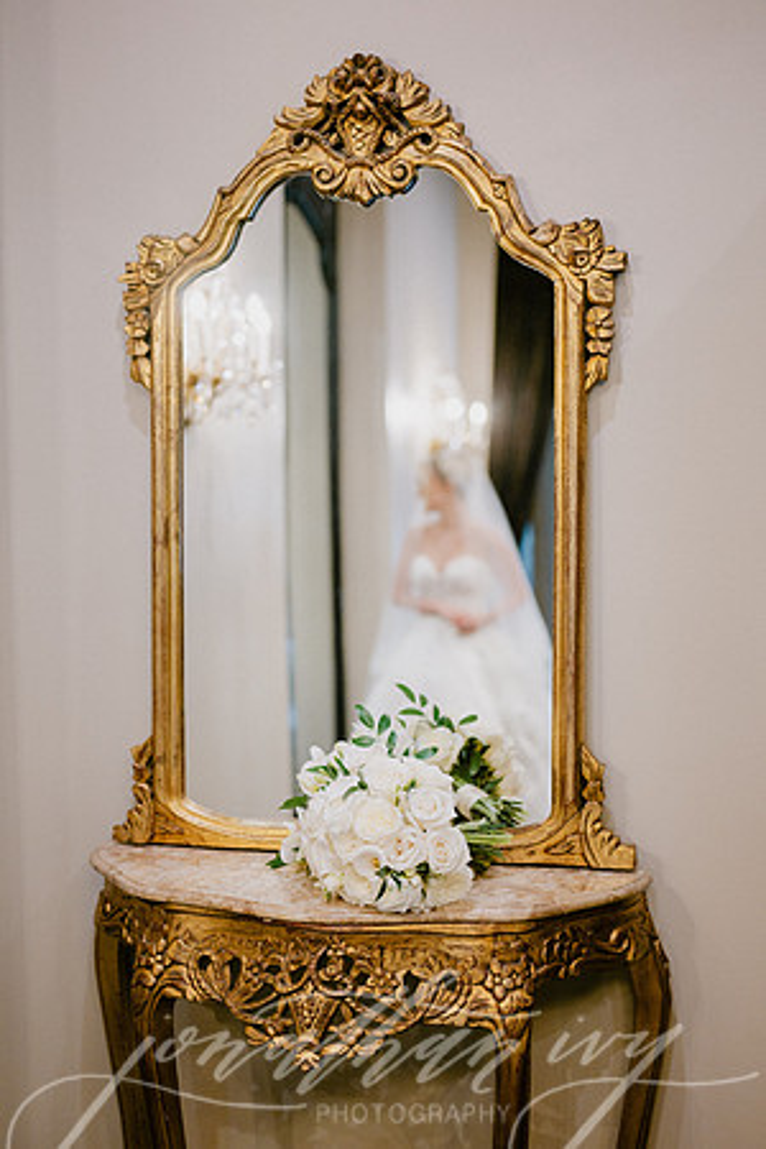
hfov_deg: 27.0
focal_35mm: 50
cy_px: 574
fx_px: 1596
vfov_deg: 39.6
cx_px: 383
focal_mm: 50
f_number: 2
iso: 160
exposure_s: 1/125
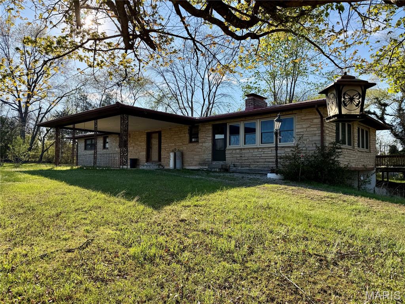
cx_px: 202
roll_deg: +0.5
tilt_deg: +2.6
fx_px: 281
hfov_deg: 71.6
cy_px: 152
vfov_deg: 56.8
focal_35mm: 24
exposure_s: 1/3279
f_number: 1.78
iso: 80
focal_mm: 6.76
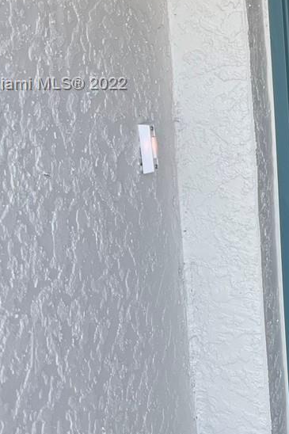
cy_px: 85
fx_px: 952
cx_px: 507
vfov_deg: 25.2
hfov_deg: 15.1
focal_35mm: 79
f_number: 1.5
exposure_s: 1/469
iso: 50
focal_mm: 5.7
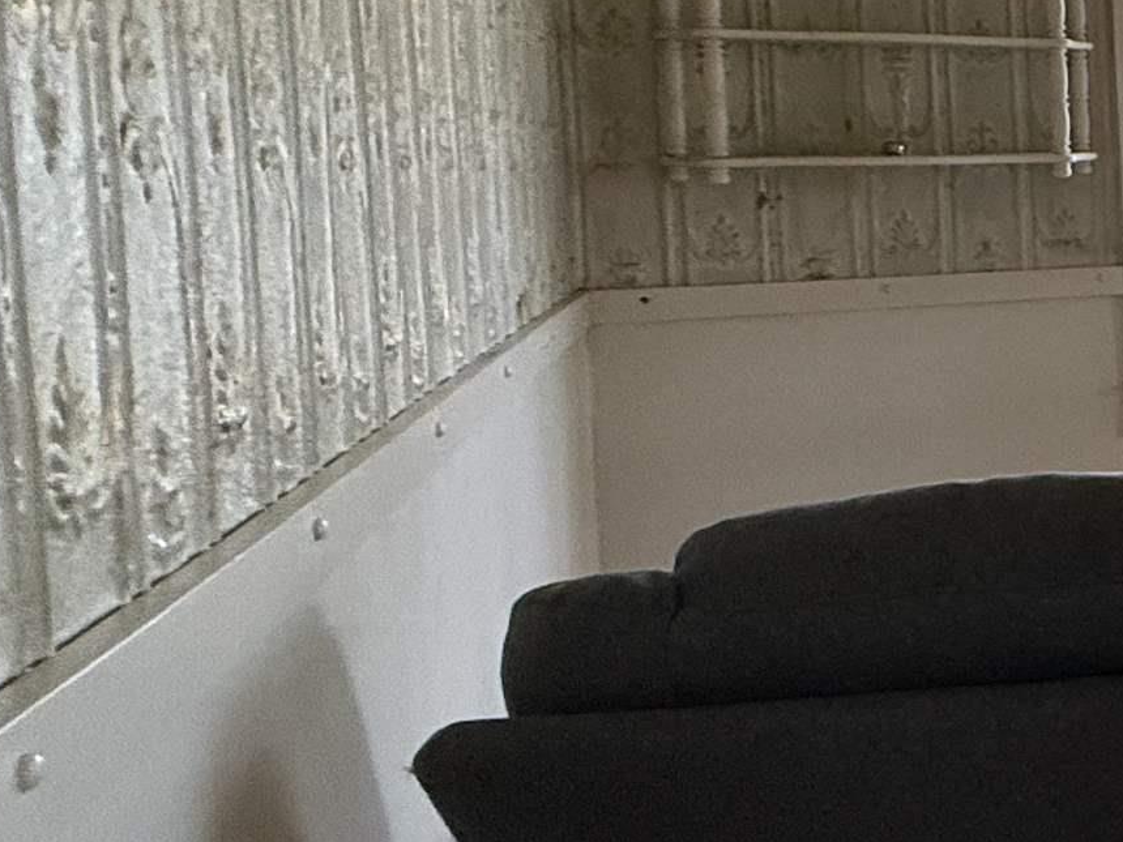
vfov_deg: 28.8
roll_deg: +1.2
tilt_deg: -2.3
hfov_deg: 23.0
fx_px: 1622
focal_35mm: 50
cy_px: 239
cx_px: 1968
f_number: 2.2
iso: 250
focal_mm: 2.22
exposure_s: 1/99
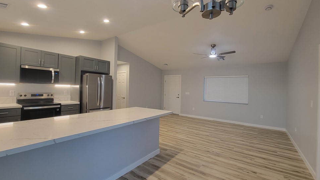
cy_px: 88
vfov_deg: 70.5
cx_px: 162
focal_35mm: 15
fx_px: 127
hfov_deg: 103.0
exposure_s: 1/60
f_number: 2.2
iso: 200
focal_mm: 2.2
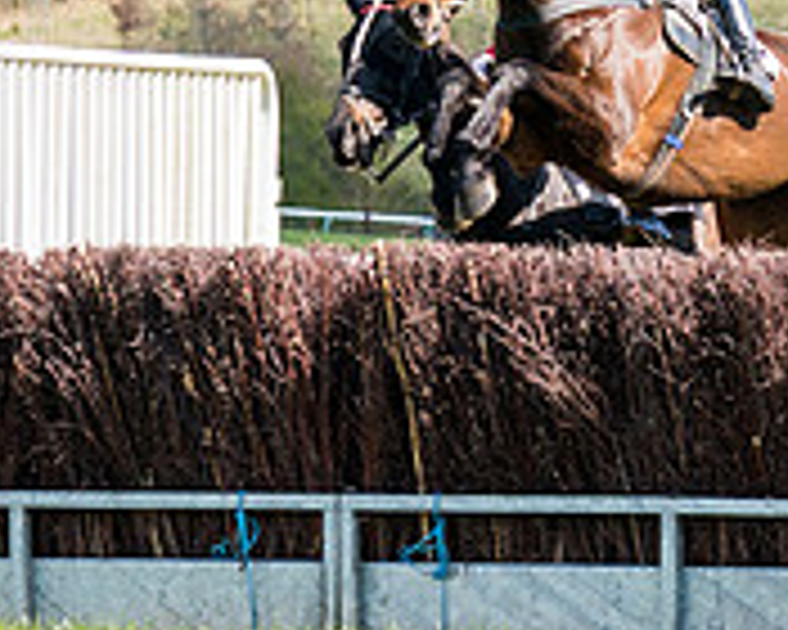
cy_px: 106
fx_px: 10938
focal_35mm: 469
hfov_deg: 4.1
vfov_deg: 3.3
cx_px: 1275
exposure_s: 1/1600
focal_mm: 96
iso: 400
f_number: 4
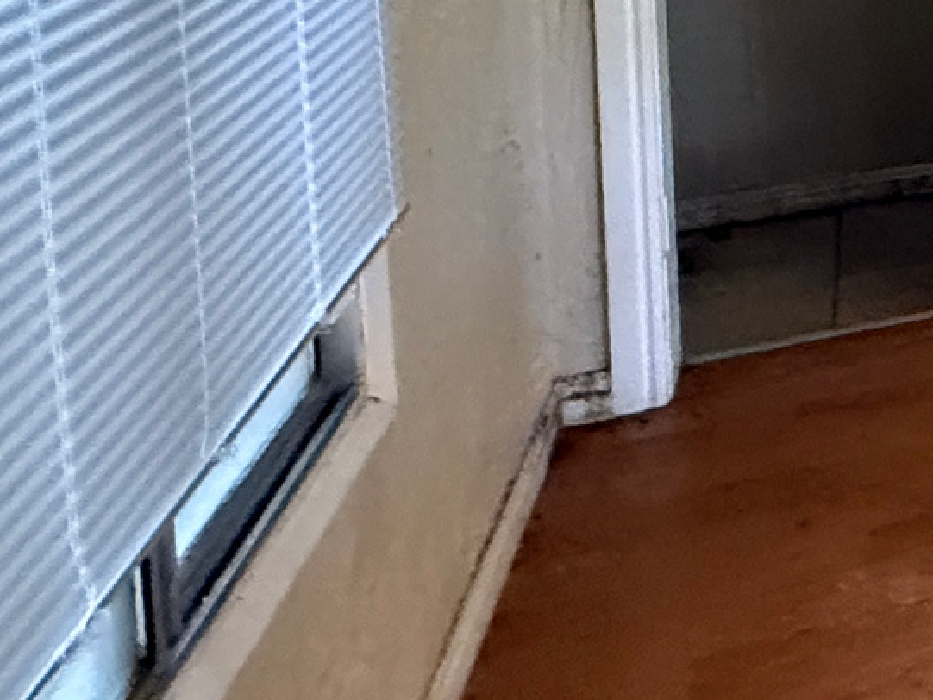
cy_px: -310
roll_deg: -1.0
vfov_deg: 23.0
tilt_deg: -3.7
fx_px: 1429
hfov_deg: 25.4
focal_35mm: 53
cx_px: 1461
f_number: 2.2
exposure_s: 1/60
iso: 640
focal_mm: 2.22
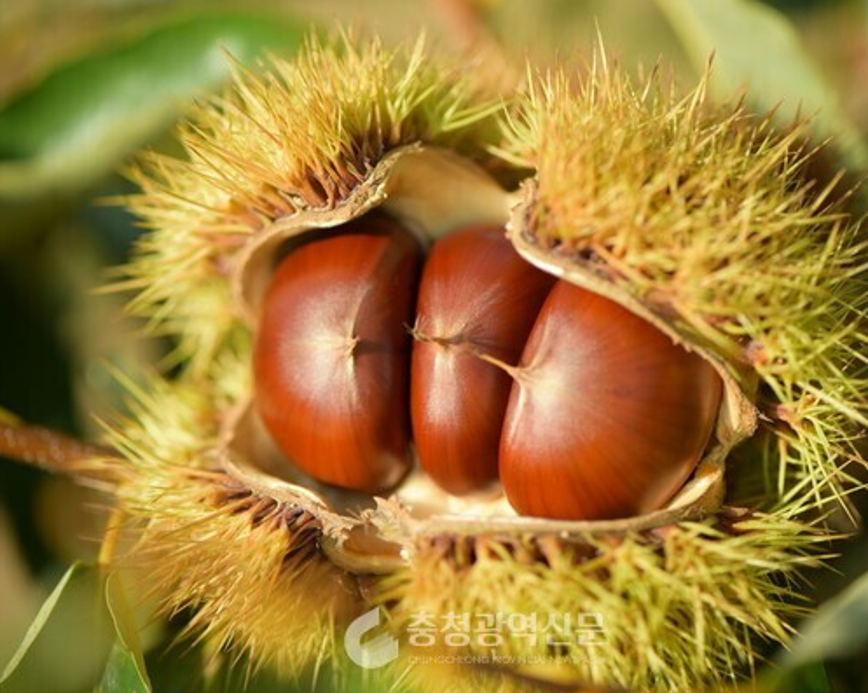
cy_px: 346
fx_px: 3055
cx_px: 449
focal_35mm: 119
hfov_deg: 16.2
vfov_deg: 12.9
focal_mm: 105
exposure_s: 1/800
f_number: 3.5
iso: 100
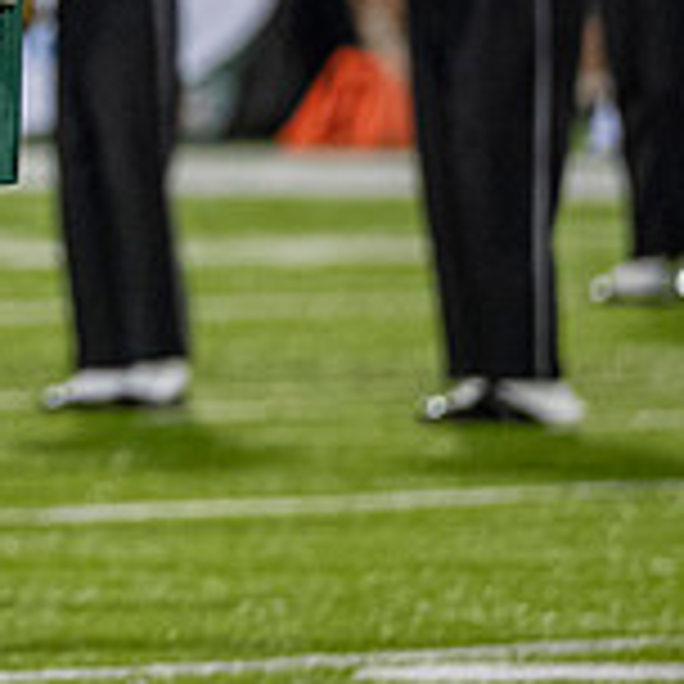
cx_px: -338
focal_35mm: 975
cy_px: -166
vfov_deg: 1.8
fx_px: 21797
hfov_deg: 1.8
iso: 1000
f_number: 2.8
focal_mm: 200
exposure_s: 1/500
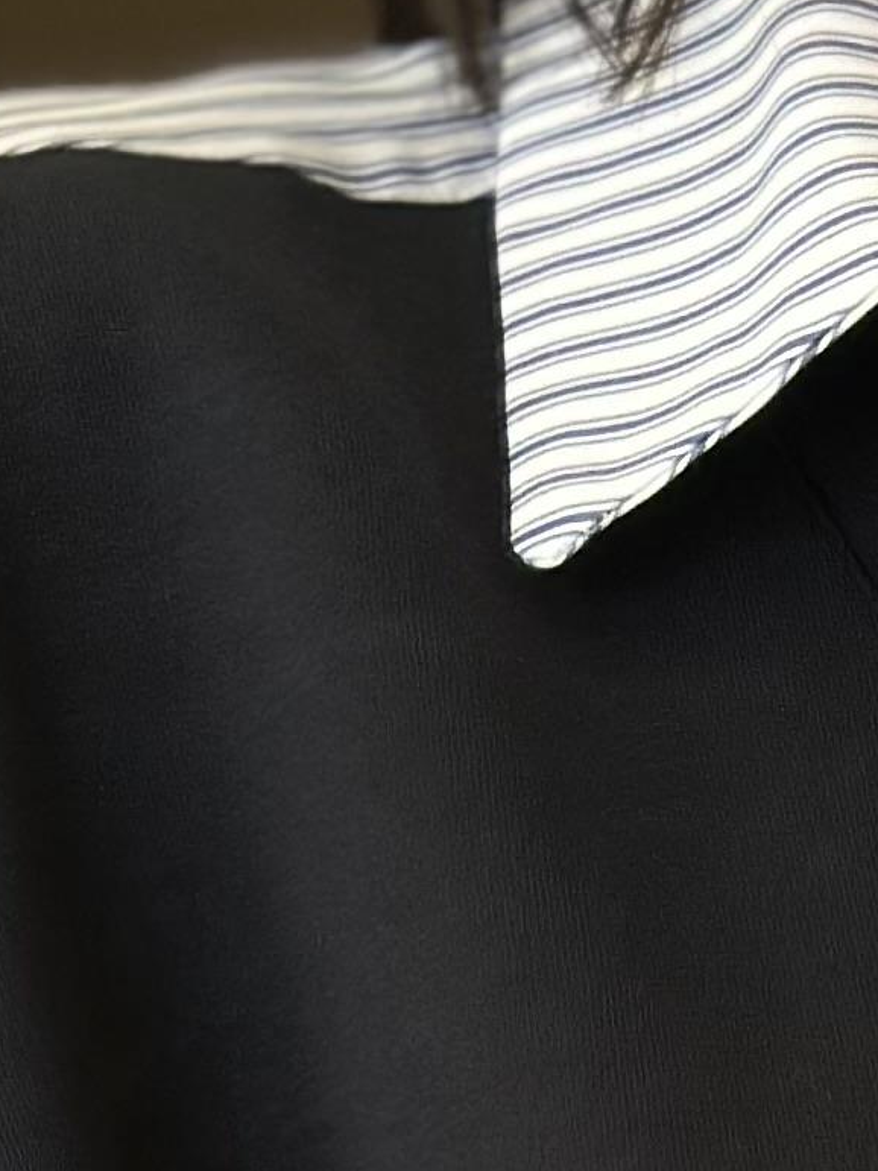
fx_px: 8491
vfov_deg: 7.3
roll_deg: +4.2
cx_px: 1404
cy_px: 2971
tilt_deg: -39.5
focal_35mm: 251
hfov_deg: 5.8
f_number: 1.78
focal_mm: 6.86
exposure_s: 1/214
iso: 80
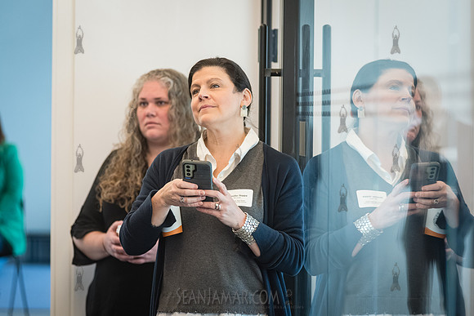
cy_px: 152
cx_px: 218
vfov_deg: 8.7
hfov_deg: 13.0
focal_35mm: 158
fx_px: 2083
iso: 4000
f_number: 3.5
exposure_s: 1/320
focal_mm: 145
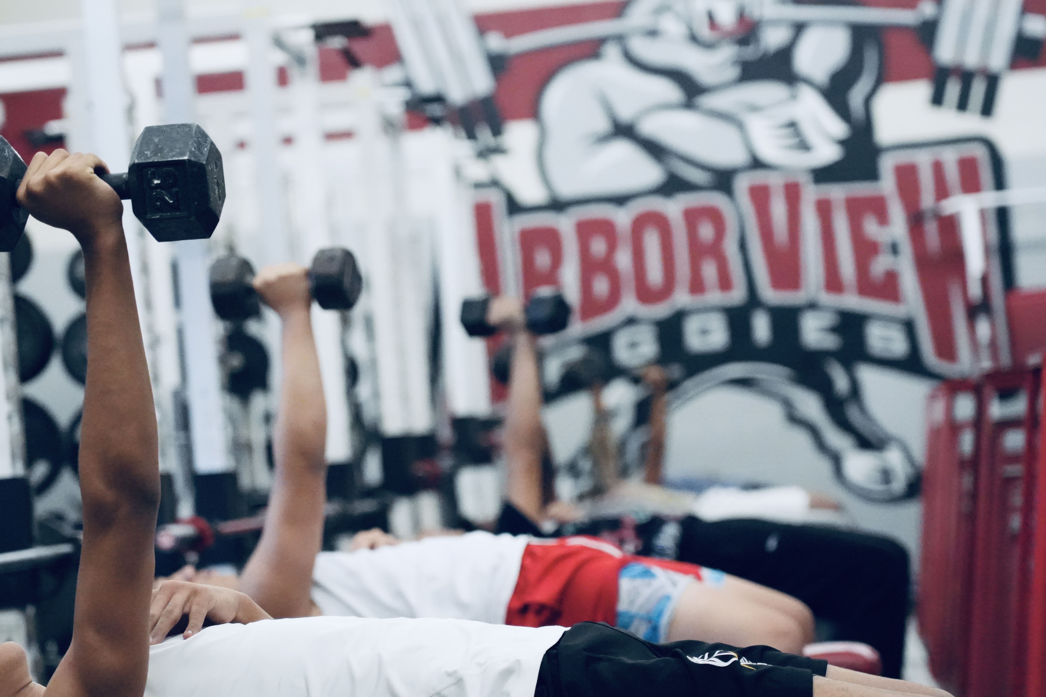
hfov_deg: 15.3
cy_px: 418
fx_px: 3893
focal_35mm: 134
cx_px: 455
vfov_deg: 10.2
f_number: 4
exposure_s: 1/1600
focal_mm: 105
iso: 12800
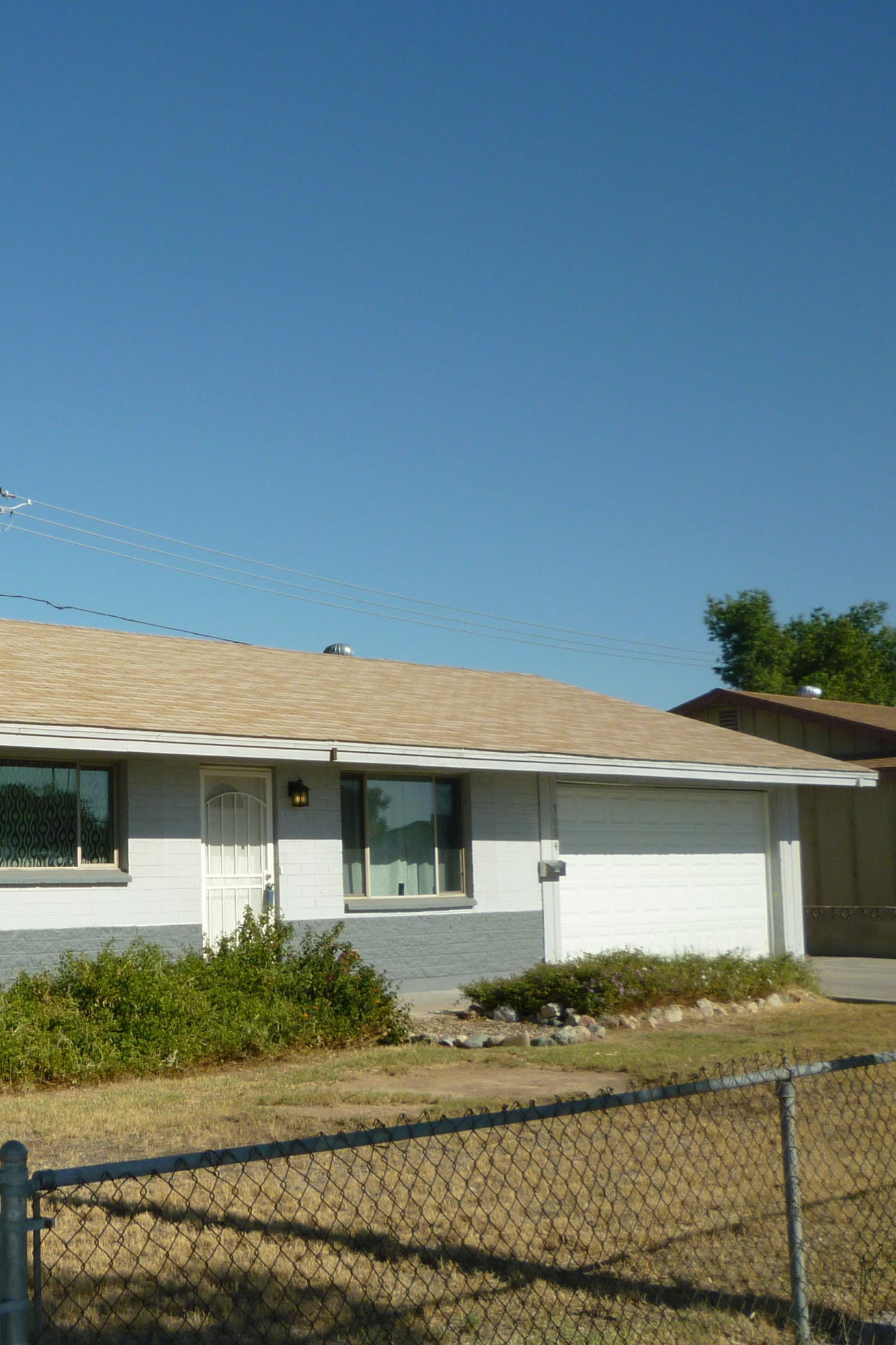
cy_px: 723
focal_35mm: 46
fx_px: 1718
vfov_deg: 42.7
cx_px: 68
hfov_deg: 28.0
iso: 100
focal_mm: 5.2
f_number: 5
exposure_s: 1/640
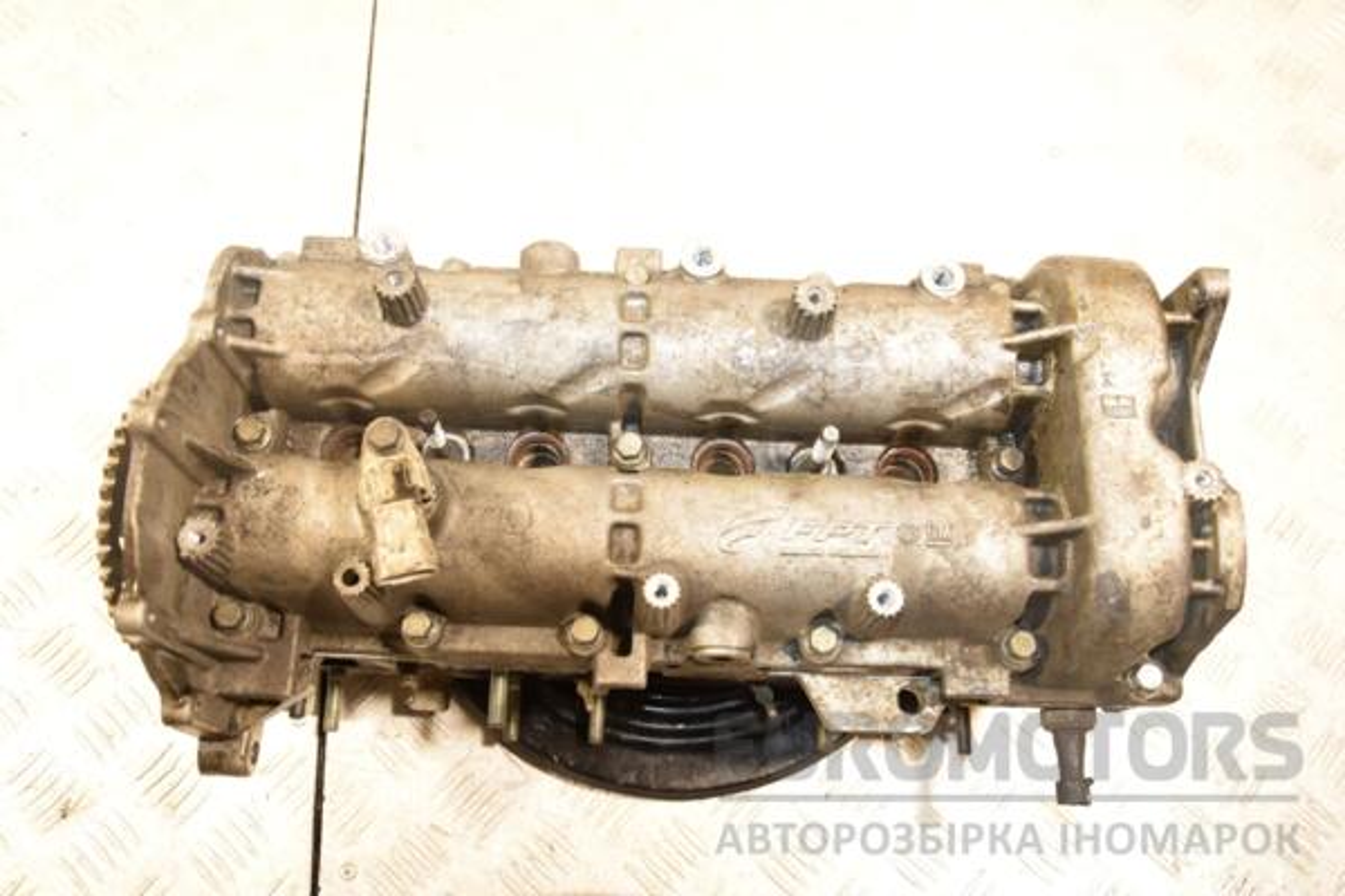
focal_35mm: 32
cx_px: 672
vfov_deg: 41.7
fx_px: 1177
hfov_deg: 59.5
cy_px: 448
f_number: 5.6
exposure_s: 1/200
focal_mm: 21
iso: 1600
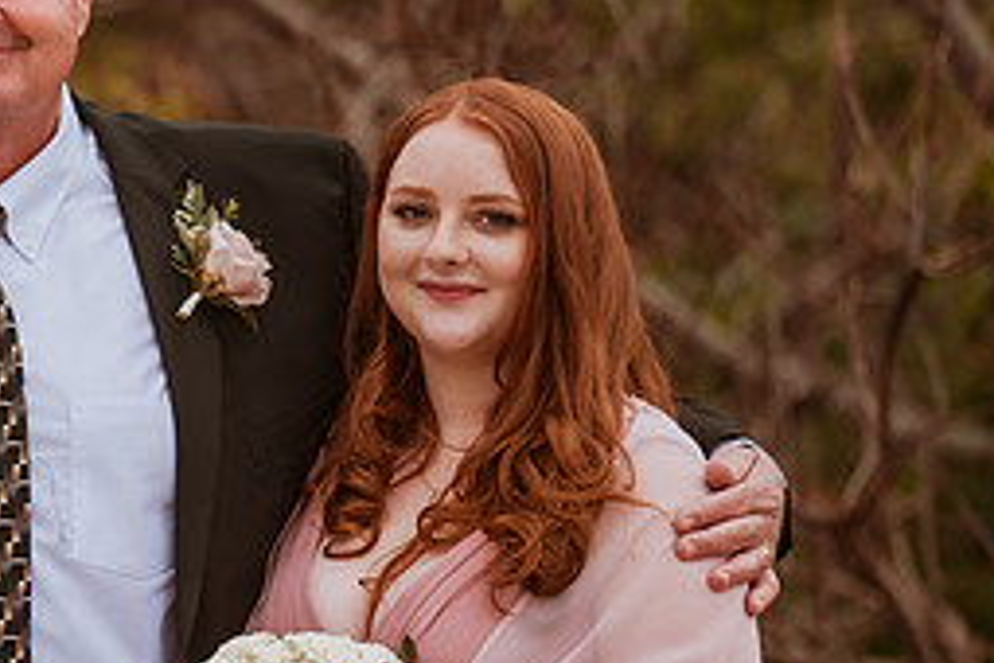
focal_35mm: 307
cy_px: 472
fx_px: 8476
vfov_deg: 4.5
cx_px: -125
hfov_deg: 6.7
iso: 400
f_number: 1.8
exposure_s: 1/3200
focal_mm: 135
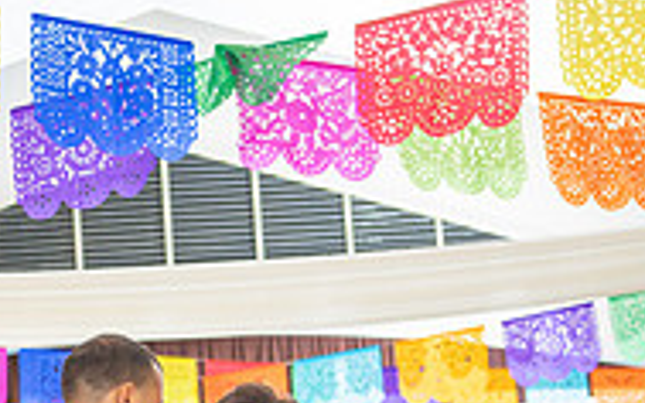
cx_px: 157
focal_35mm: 102
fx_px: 1792
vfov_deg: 12.5
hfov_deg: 20.2
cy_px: 512
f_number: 3.2
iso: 1250
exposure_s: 1/80
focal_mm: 42
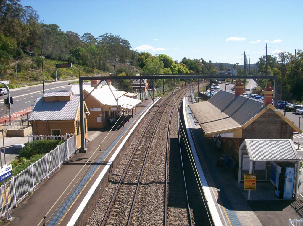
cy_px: 113
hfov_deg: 51.4
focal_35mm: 36
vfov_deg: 39.6
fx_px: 315
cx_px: 152
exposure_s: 1/488
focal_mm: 6
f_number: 4.8
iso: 80
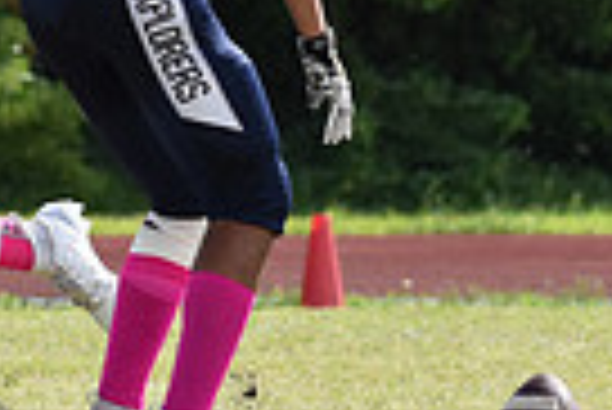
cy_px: 97
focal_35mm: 959
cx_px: 324
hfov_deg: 2.1
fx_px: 16320
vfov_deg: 1.4
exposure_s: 1/1600
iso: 400
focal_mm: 150
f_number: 6.3
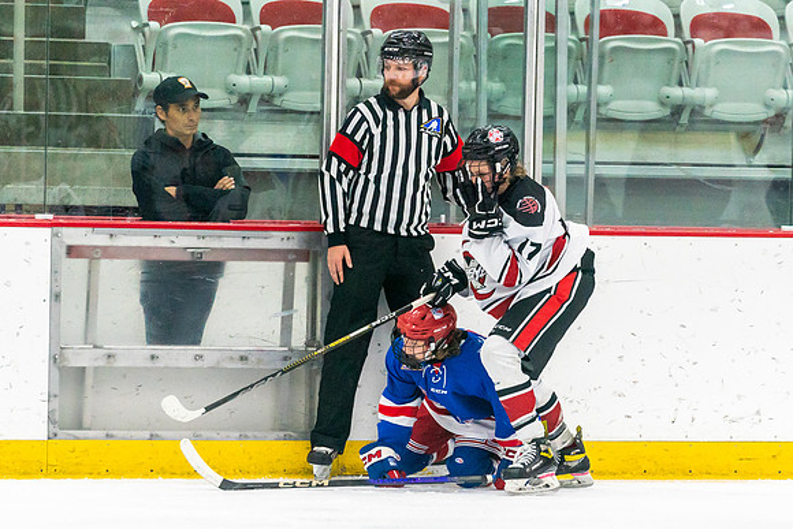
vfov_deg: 3.9
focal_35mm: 350
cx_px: 441
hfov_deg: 5.9
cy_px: 387
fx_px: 7717
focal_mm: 200
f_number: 2.8
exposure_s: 1/1000
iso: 3200
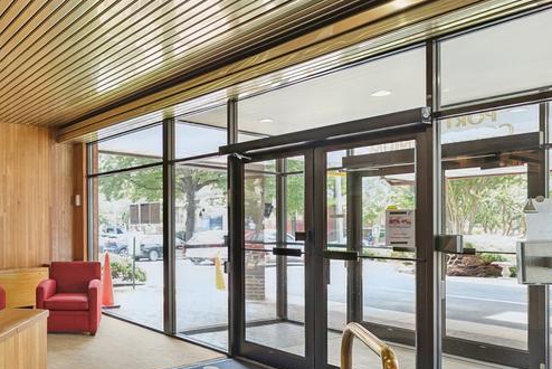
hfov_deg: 58.2
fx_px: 445
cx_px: 101
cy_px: 219
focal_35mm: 29
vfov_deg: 44.8
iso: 250
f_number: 4
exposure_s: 1/30
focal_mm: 14
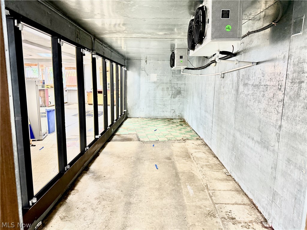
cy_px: 115
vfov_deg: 56.8
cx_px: 154
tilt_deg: -8.4
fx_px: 213
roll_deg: -1.8
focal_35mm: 24
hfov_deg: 71.6
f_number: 1.78
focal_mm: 6.76
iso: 320
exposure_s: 1/60
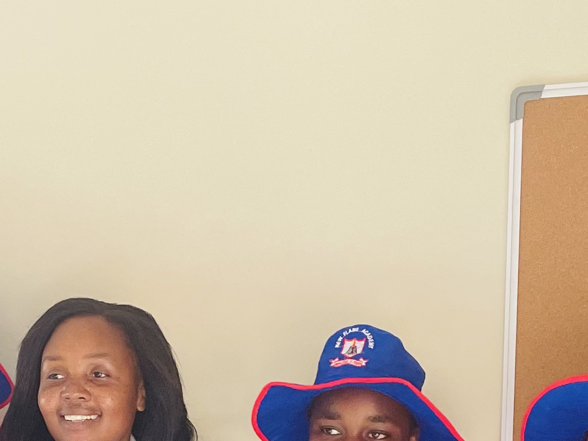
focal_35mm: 90
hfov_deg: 21.8
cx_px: 254
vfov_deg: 15.0
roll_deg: +1.3
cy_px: 693
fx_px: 1529
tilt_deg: -11.2
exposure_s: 1/60
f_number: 1.6
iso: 200
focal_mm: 4.2
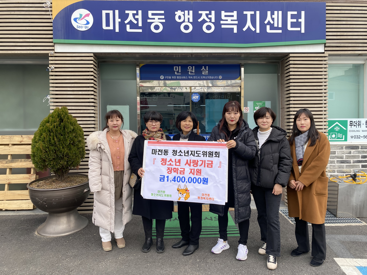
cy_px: 138
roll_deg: -0.8
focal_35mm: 26
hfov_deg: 67.3
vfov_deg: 53.1
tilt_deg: -1.5
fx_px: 276
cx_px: 184
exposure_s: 1/368
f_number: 1.8
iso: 32
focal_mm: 4.25
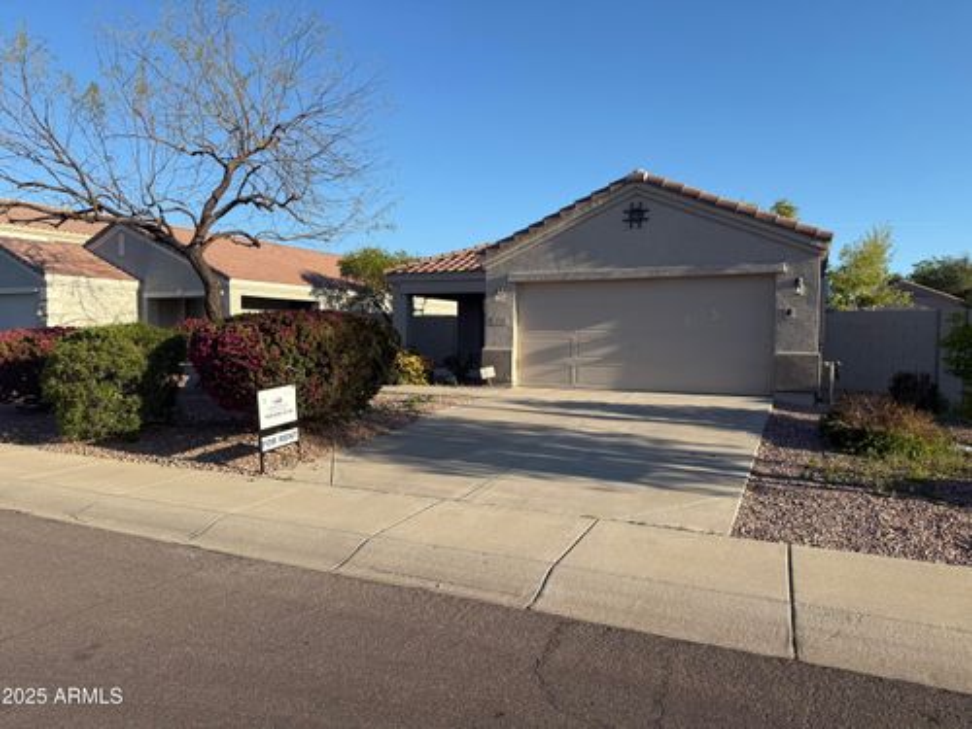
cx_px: 486
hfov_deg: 71.6
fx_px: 674
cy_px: 364
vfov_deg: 56.8
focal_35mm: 24
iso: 80
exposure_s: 1/3021
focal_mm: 6.76
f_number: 1.78
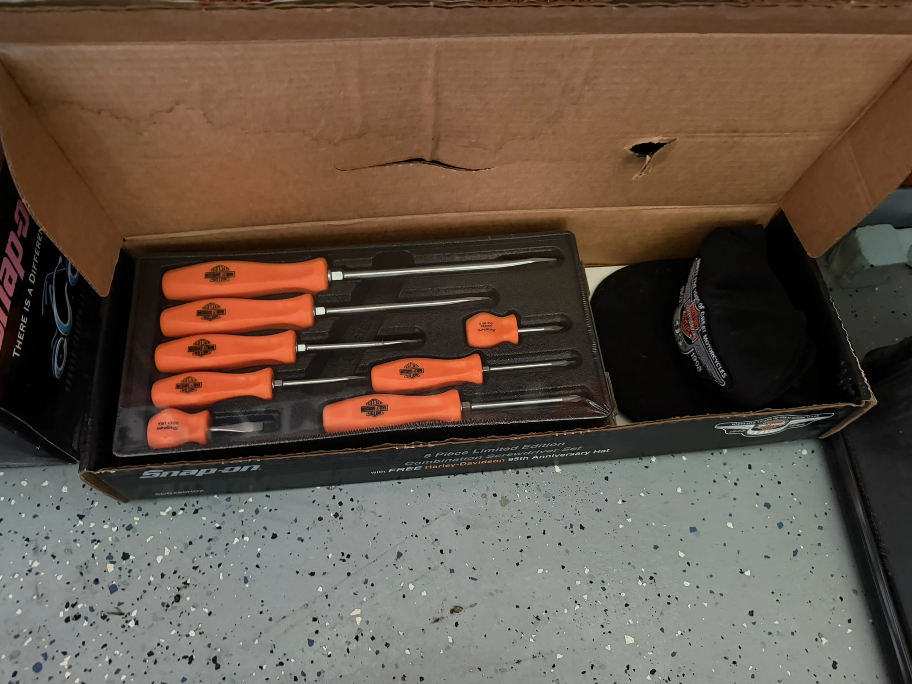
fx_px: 632
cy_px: 342
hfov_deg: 71.6
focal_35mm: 24
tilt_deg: -64.0
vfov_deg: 56.8
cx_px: 456
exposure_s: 1/30
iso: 1250
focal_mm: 6.76
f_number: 1.78
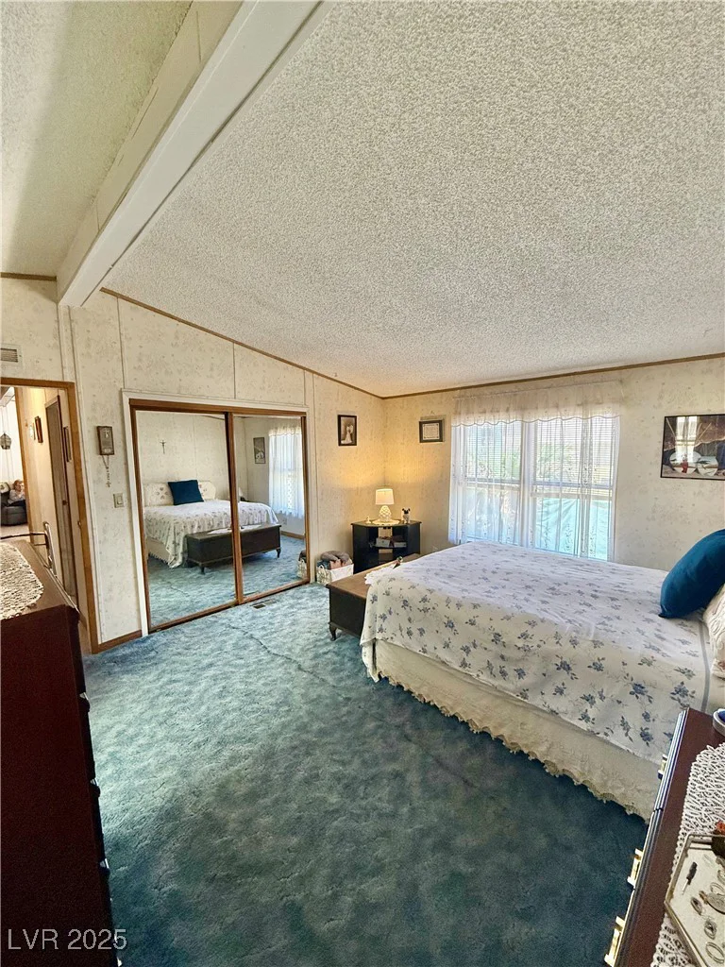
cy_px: 484
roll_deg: +1.3
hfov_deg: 85.7
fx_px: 391
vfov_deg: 102.1
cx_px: 362
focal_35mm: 14
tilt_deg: -5.4
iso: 250
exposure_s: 1/120
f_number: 2.2
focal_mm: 2.22
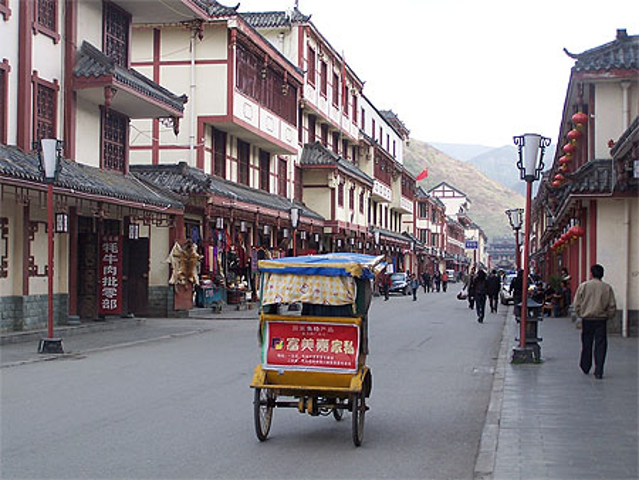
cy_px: 240
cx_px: 320
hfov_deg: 29.0
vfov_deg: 22.0
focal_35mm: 67
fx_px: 1237
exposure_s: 1/125
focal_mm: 11.1
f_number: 3.2
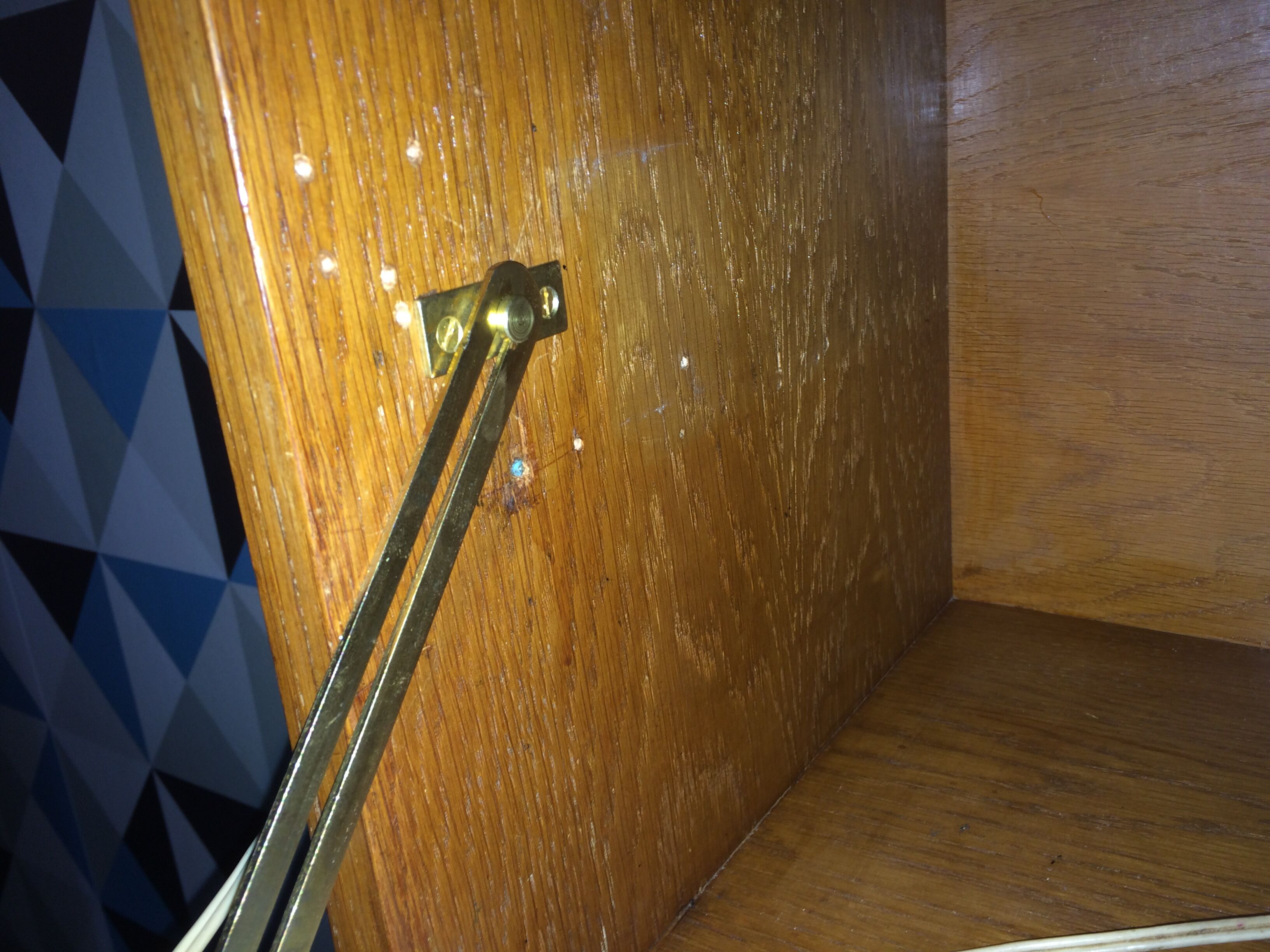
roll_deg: +4.9
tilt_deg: -18.5
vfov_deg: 48.2
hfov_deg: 61.7
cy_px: 476
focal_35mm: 29
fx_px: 1064
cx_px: 635
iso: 40
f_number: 2.2
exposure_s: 1/17
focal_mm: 4.15
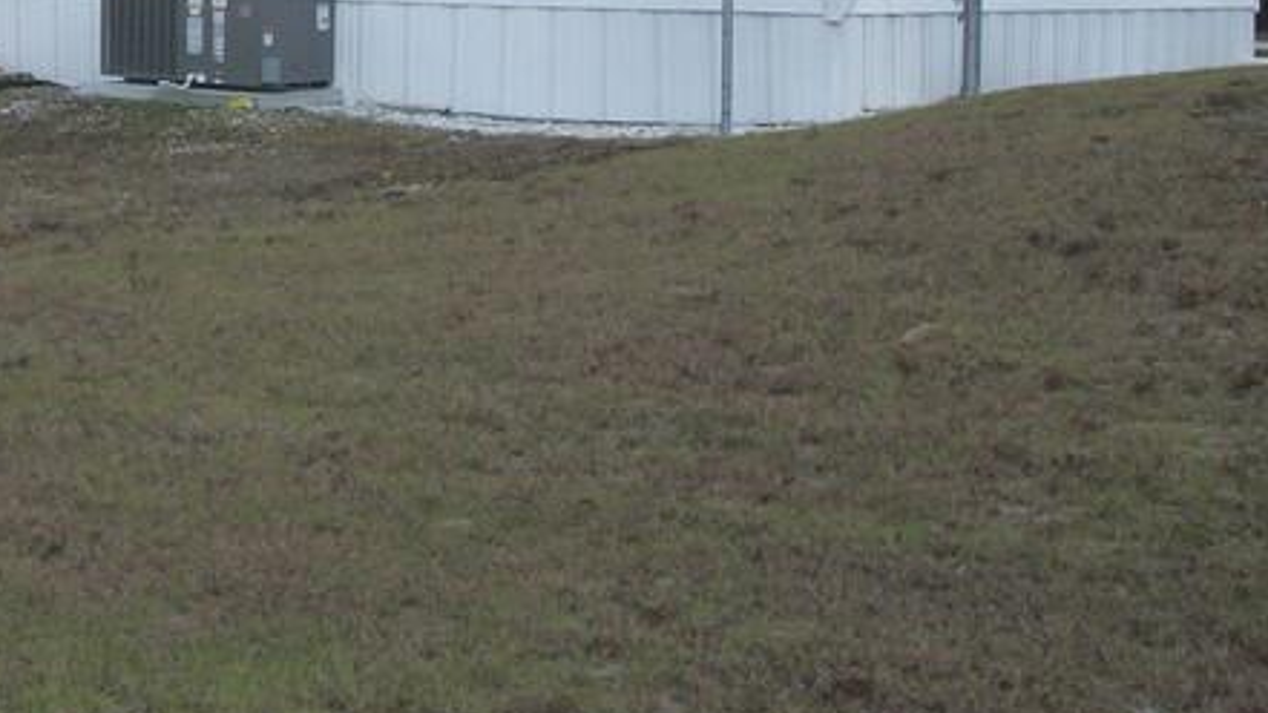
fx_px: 2723
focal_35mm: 81
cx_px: 170
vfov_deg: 14.6
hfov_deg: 25.5
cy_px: -75
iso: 80
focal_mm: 5.7
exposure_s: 1/125
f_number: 8.8
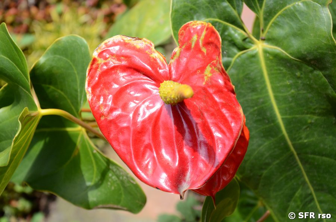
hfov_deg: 20.7
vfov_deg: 13.8
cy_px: 111
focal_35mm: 99
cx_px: 168
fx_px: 922
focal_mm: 66
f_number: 7.1
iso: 800
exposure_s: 1/800
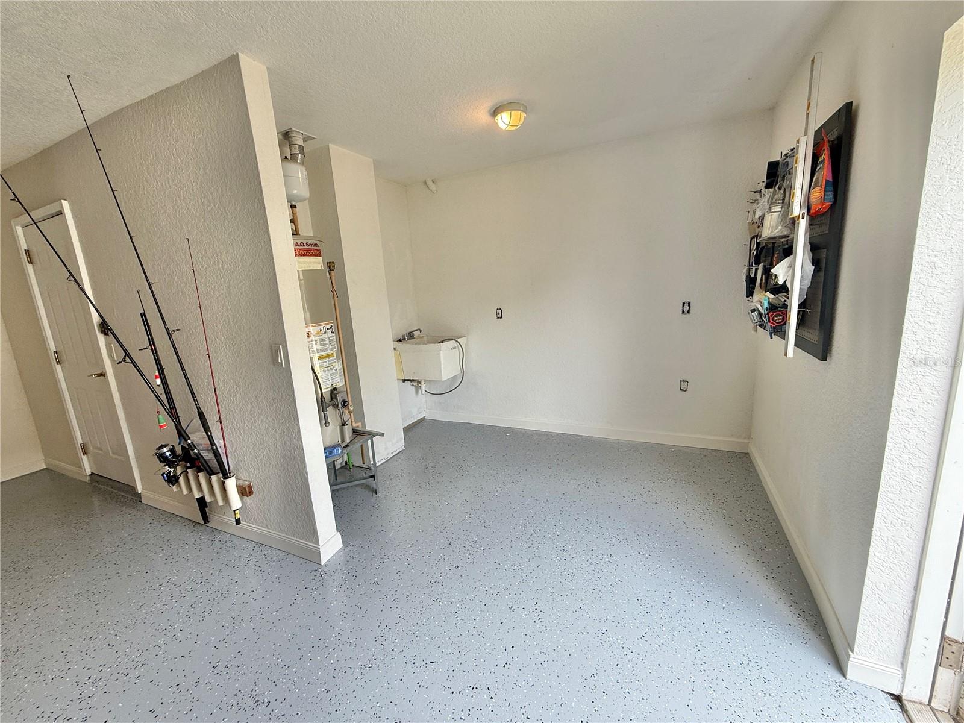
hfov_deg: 102.1
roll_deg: +3.7
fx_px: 390
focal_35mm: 14
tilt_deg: -10.5
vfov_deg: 85.7
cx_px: 482
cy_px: 362
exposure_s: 1/120
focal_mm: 2.22
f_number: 2.2
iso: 50
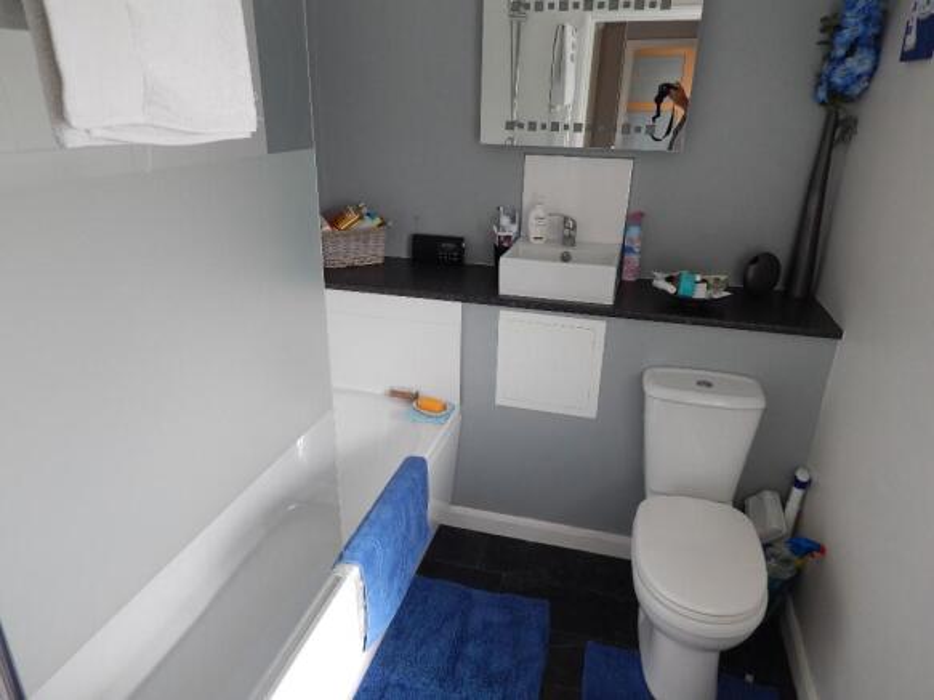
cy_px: 350
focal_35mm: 23
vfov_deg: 58.9
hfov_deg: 73.9
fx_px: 620
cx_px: 467
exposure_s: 1/30
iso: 220
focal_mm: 4
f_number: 3
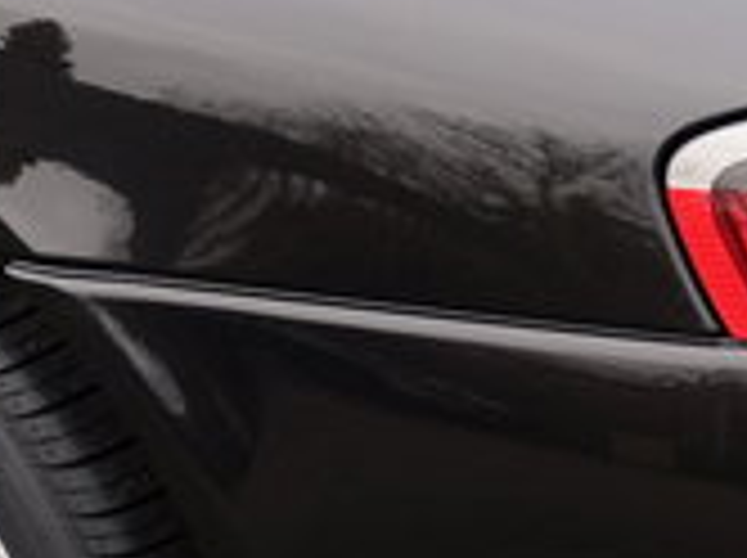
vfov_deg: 5.1
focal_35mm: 285
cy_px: -540
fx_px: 6141
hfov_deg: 7.0
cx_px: 148
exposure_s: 1/110
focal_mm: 42.5
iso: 200
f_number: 4
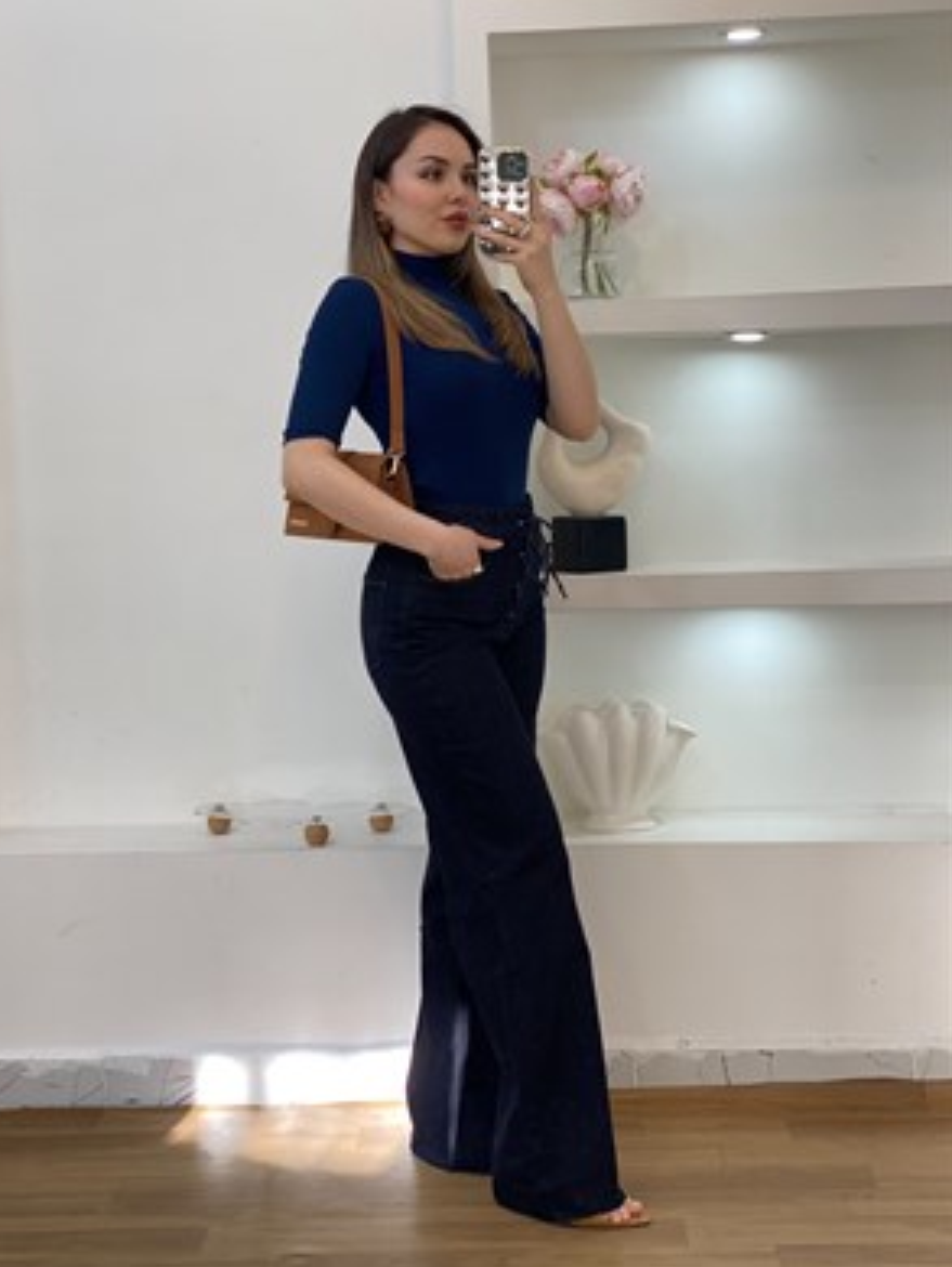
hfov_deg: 26.6
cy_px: 603
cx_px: 452
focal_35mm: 55
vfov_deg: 34.9
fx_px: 2015
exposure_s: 1/100
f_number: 2
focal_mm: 6
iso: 40
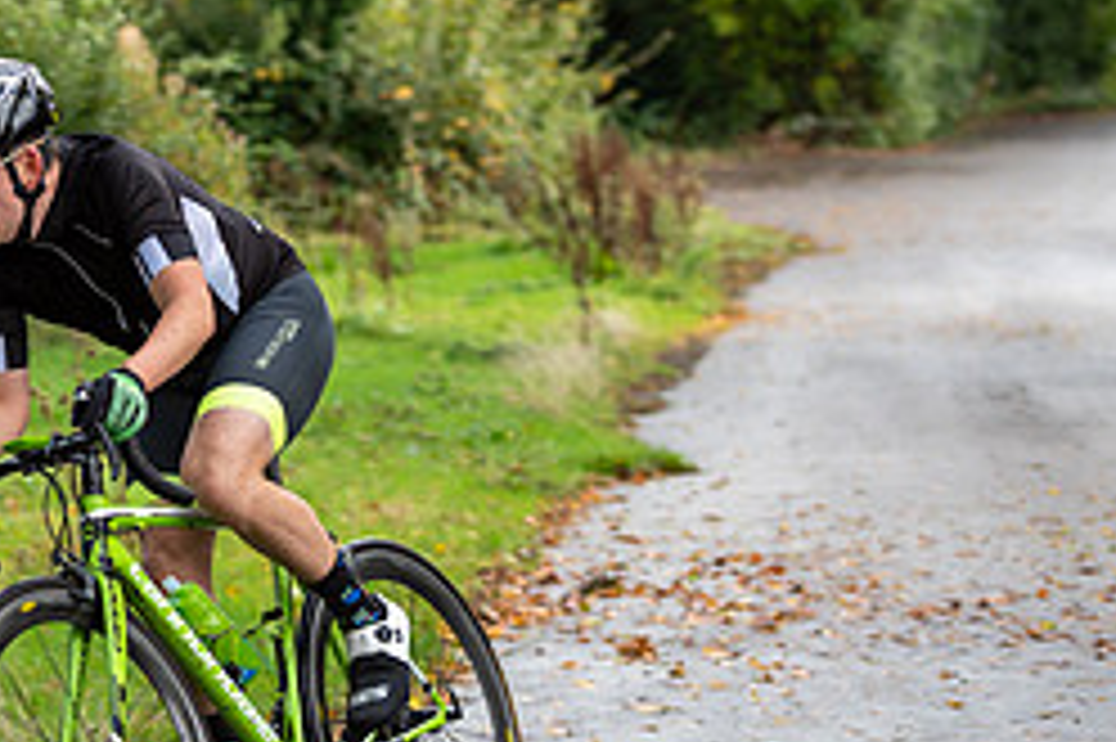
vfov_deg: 8.4
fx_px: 5080
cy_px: 358
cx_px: -9
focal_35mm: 164
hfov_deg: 12.4
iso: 200
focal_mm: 70
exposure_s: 1/500
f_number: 3.2
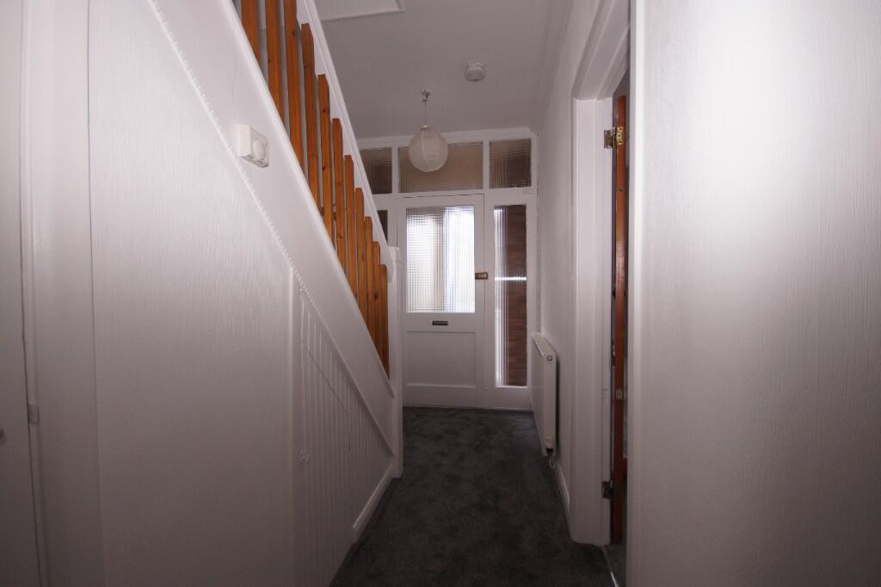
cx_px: 440
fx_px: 367
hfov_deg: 100.4
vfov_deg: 77.3
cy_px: 294
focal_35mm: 15
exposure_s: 1/60
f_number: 4
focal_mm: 10
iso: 250
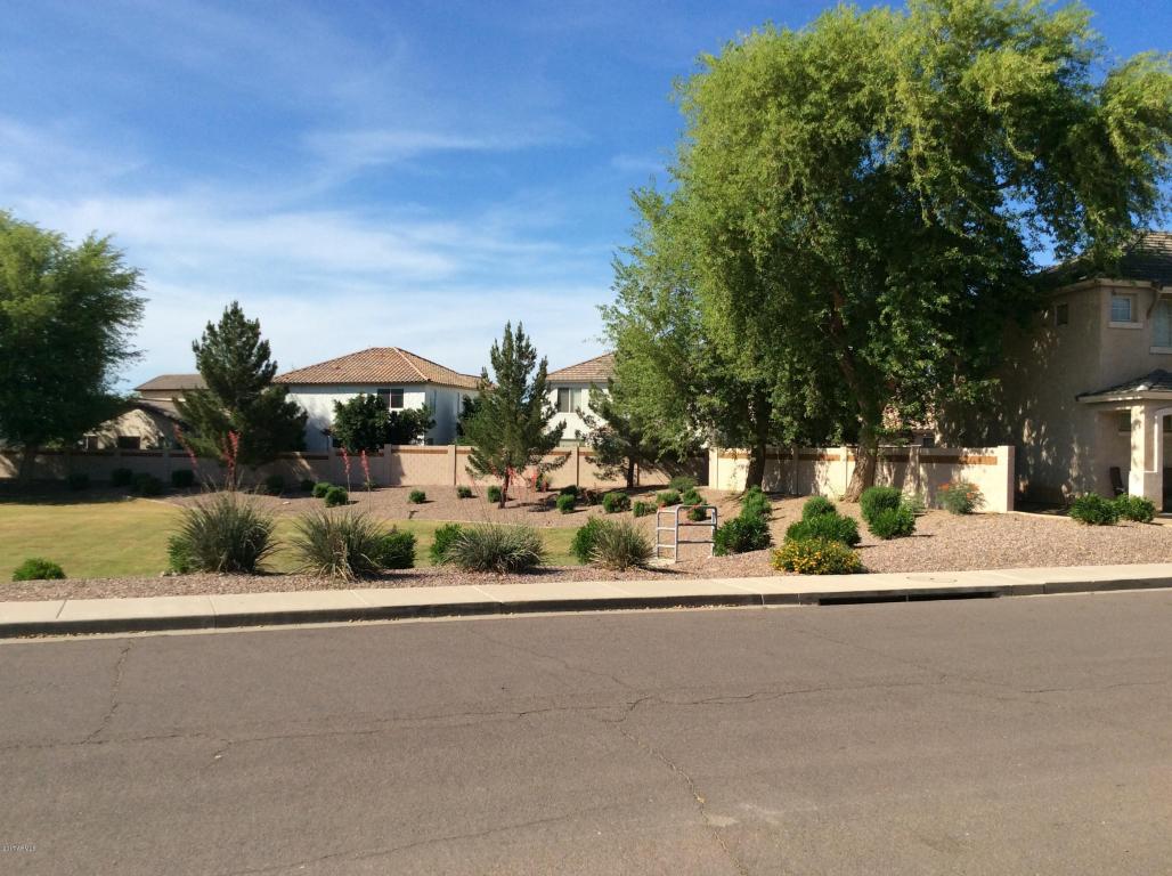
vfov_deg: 44.1
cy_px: 438
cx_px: 586
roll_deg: -1.0
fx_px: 1082
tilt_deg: +1.4
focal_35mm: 32
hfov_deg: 56.9
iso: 32
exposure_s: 1/1789
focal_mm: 3.3
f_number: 2.4
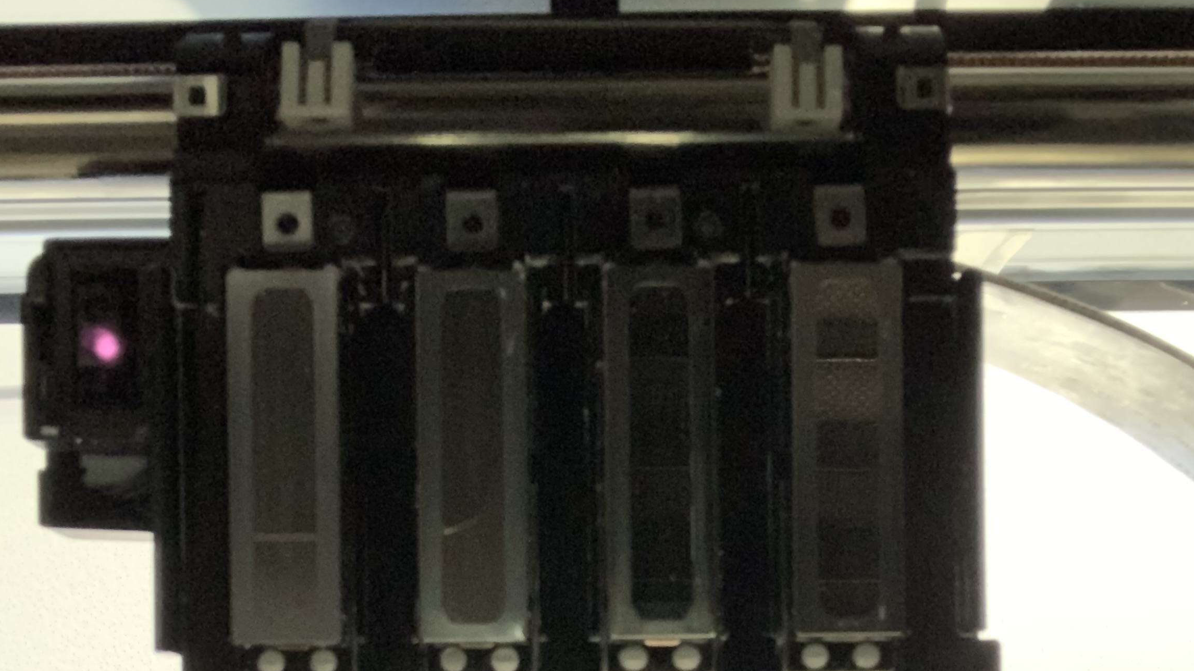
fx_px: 1488
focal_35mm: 47
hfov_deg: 43.7
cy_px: 705
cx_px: 602
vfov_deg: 24.1
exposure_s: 1/15
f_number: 2.2
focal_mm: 2.87
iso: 1600
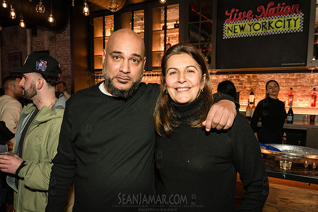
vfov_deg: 41.8
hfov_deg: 59.6
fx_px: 277
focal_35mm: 31
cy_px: 119
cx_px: 153
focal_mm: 27
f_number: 4
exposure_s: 1/160
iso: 4000
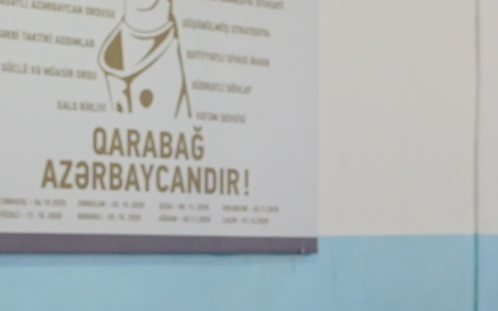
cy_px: 362
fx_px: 2089
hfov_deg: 13.2
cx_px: 620
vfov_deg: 8.4
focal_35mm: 154
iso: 1600
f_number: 4
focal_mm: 28
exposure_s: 1/160
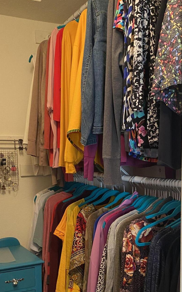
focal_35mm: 44
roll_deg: +1.3
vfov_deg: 44.6
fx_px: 349
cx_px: 79
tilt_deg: -4.3
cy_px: 195
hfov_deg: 29.2
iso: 320
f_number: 1.8
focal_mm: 4.25
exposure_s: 1/60
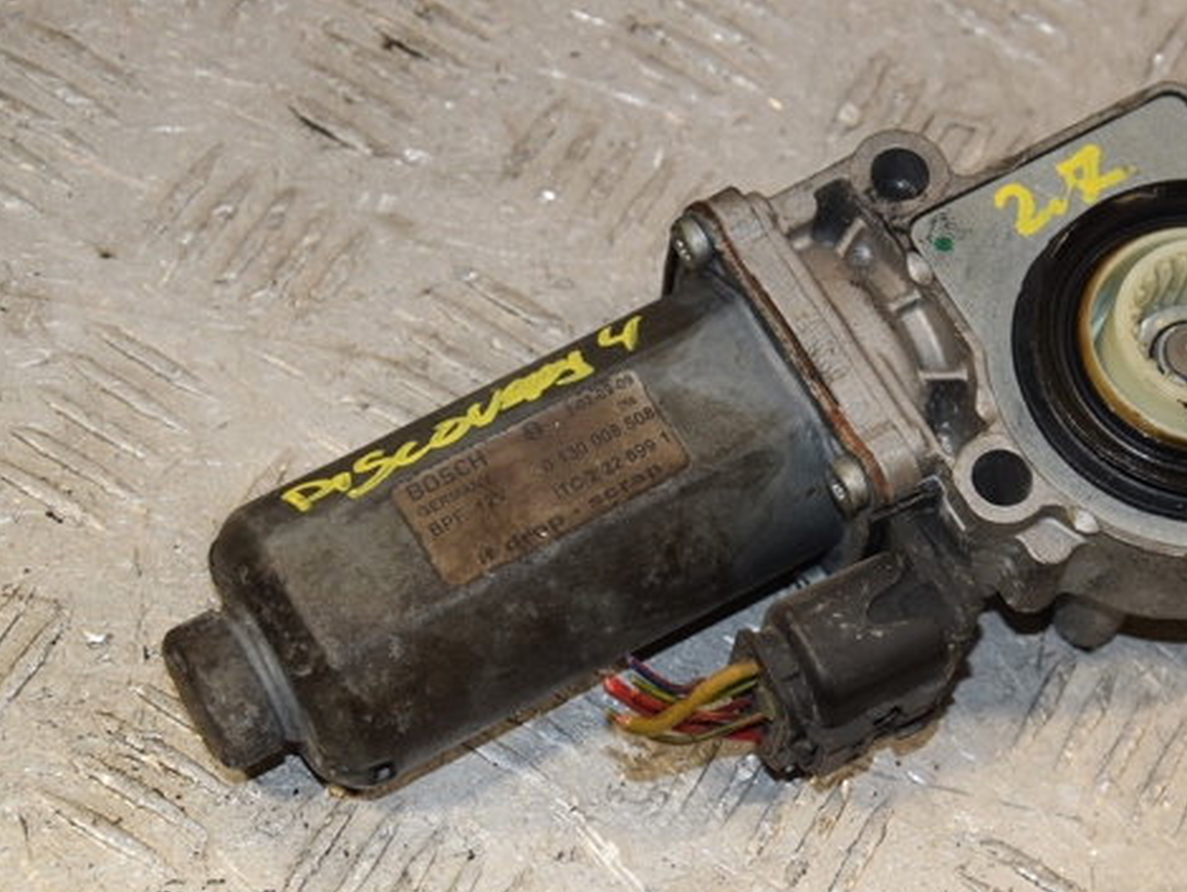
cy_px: 394
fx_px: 3499
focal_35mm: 102
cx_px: 753
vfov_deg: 14.5
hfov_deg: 19.2
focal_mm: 52
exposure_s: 1/200
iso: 800
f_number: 7.1
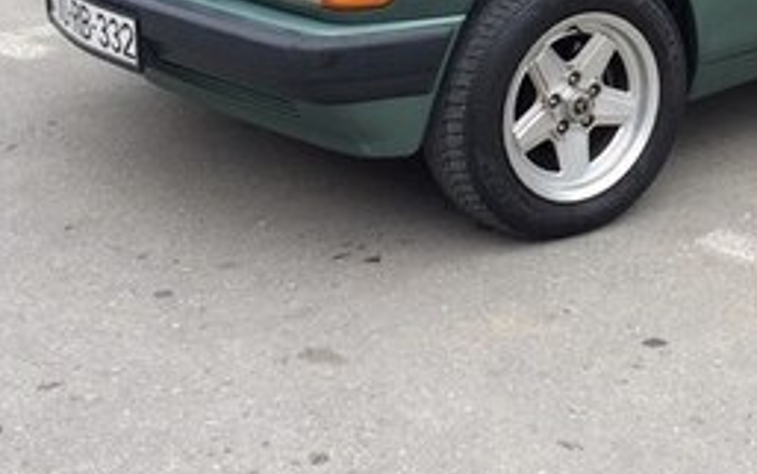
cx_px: 660
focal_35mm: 79
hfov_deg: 25.4
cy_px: -99
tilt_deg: -9.8
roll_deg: -2.4
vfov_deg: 15.9
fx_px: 1631
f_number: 2.2
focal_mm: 4.15
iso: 32
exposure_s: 1/100
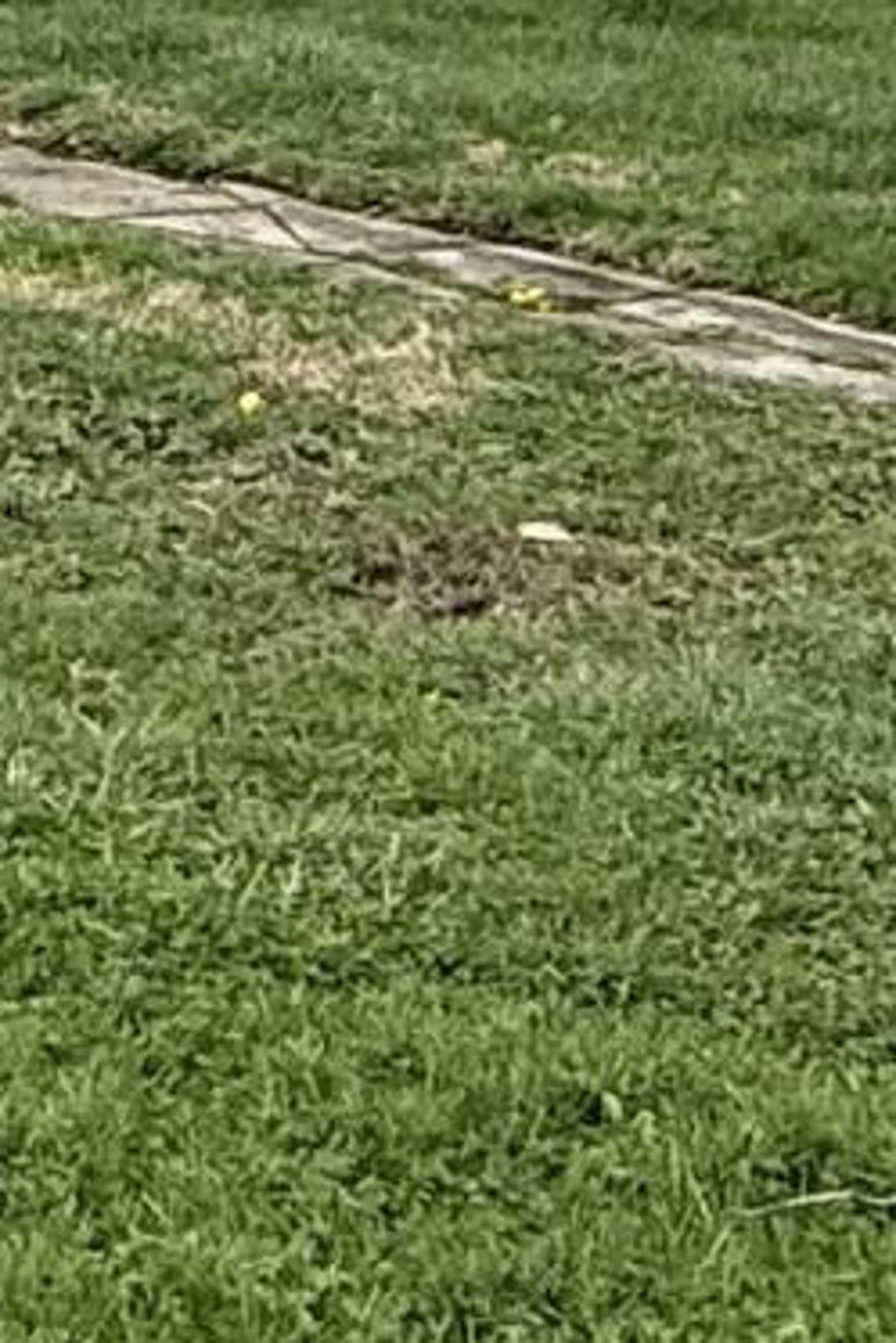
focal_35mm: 120
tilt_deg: -3.2
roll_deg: -0.2
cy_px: -263
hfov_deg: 9.6
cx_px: -1551
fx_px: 4475
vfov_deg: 16.4
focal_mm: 2.22
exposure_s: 1/1848
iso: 50
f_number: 2.2
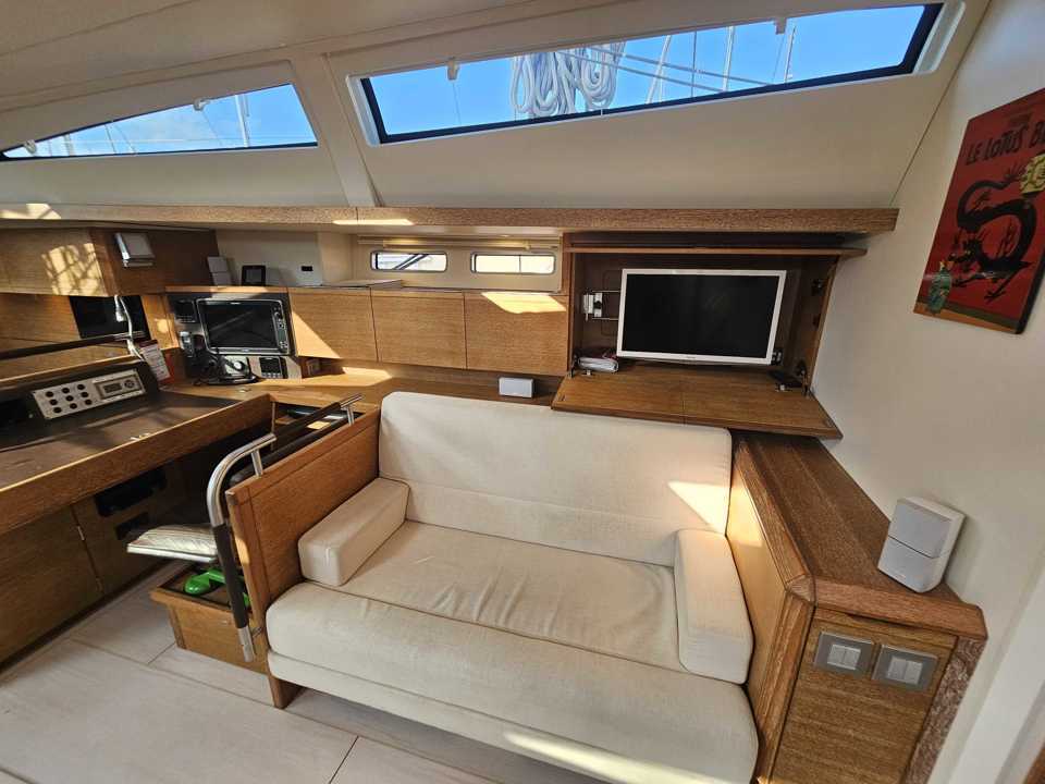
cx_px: 522
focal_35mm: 13
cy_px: 392
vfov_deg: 89.9
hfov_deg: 106.2
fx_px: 392
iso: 125
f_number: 2.2
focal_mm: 2.2
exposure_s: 1/190
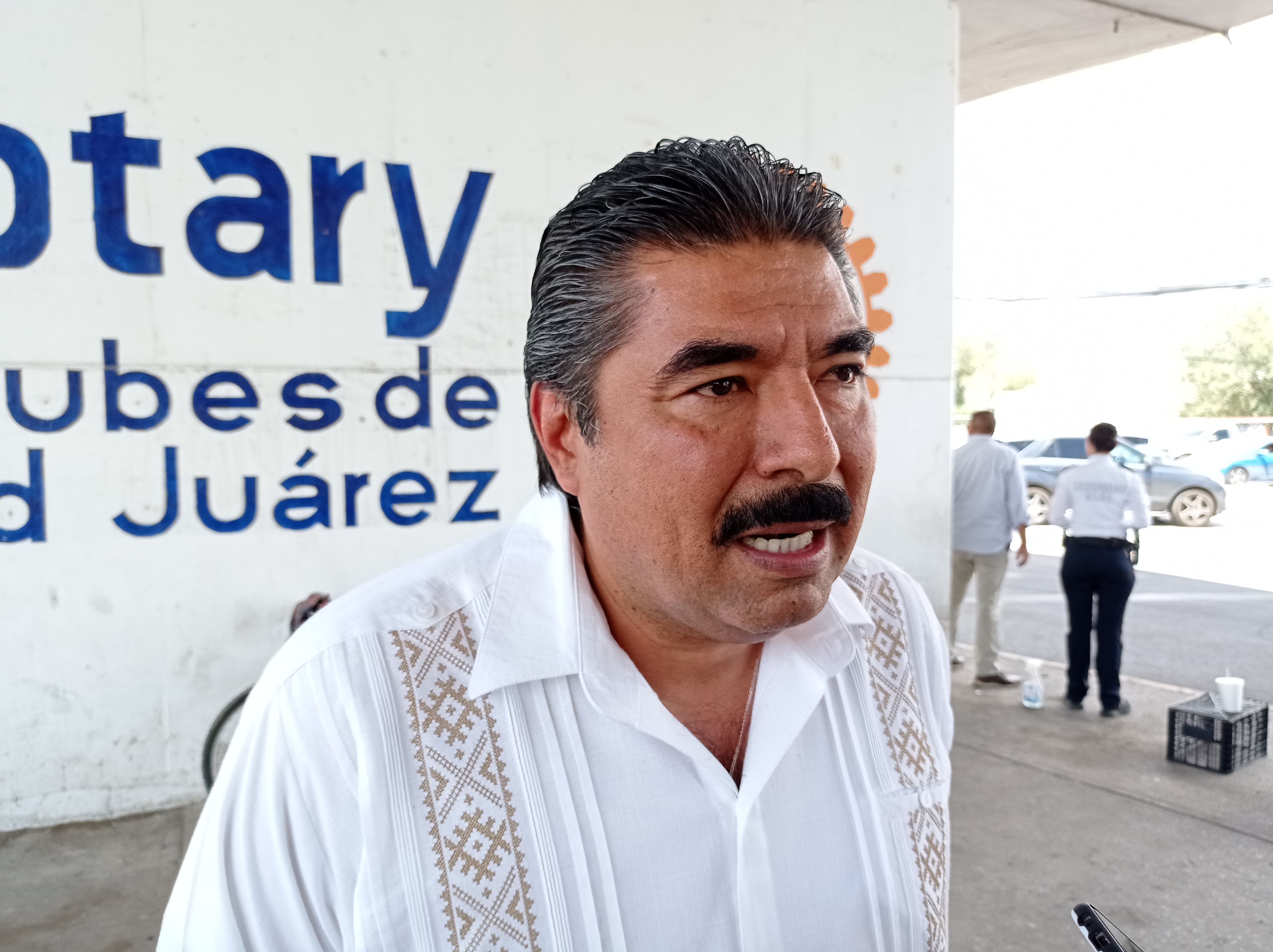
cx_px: 636
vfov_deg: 49.7
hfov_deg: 63.5
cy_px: 476
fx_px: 1029
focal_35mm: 28
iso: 100
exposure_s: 1/350
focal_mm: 4.7
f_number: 1.79
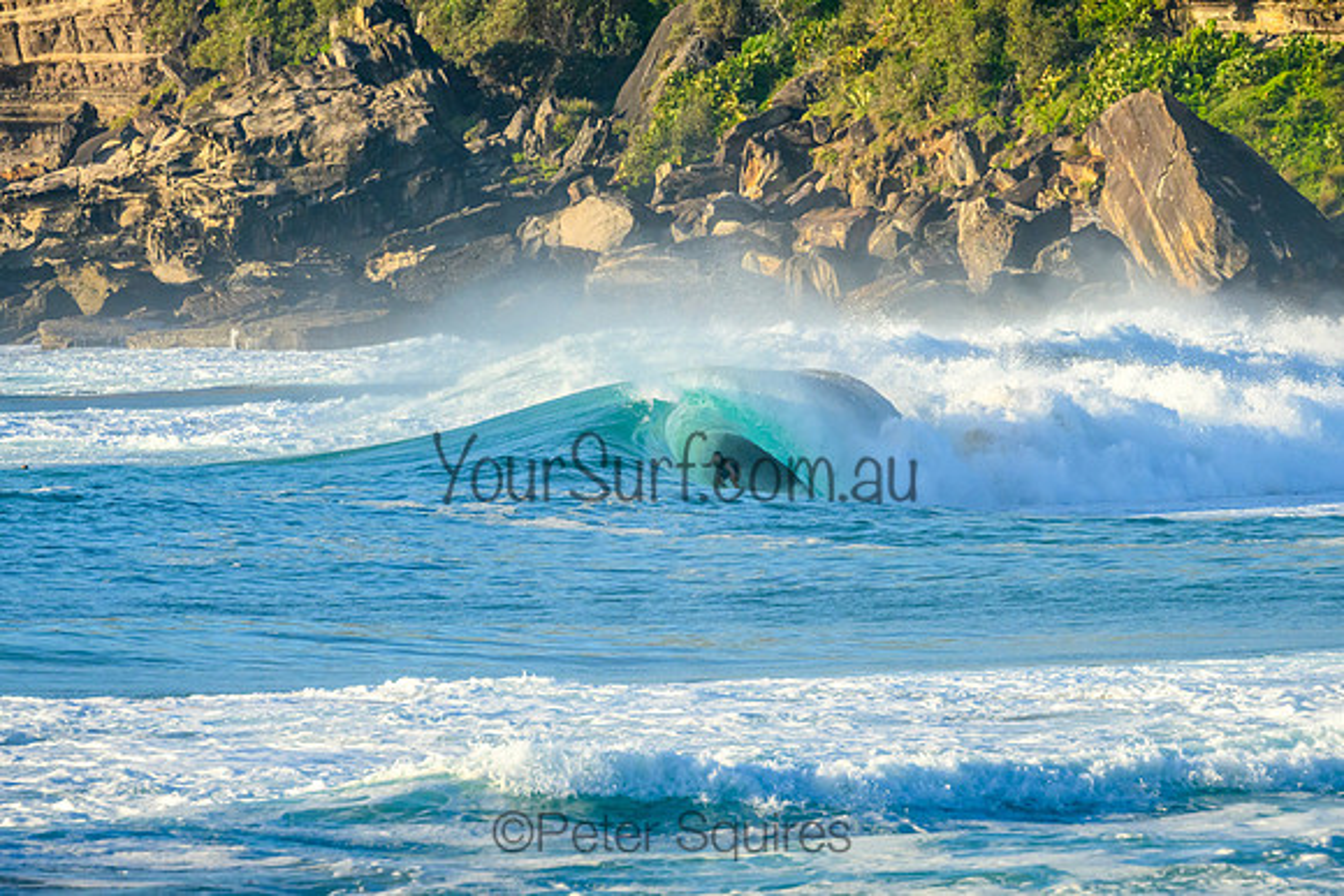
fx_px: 20512
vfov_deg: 2.5
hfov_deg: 3.8
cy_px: 437
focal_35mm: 549
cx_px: 742
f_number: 9
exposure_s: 1/2000
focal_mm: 400
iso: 1000
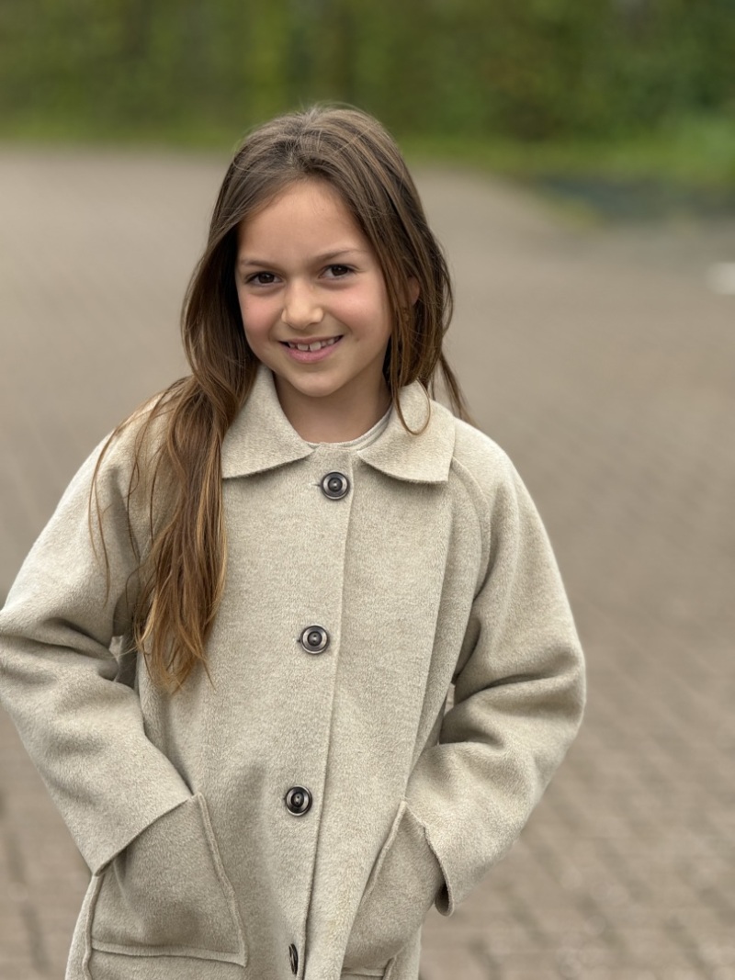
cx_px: 368
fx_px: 3398
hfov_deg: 12.3
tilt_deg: -8.4
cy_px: 490
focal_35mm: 120
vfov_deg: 16.4
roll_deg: -0.8
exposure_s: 1/572
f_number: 2.8
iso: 50
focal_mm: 15.66
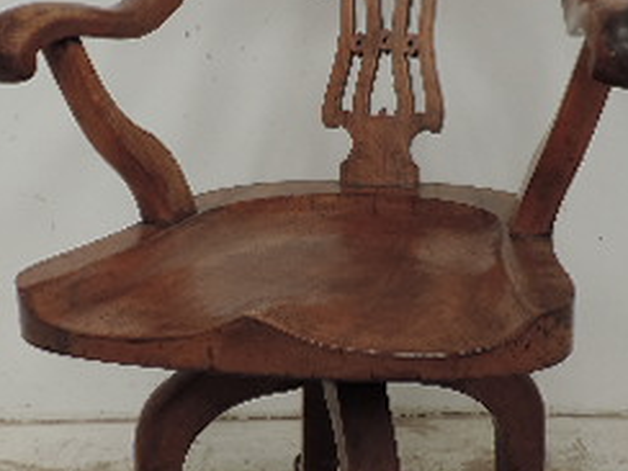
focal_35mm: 63
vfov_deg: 23.3
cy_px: 214
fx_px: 1143
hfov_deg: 30.7
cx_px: 327
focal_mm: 4.3
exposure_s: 1/30
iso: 110
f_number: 3
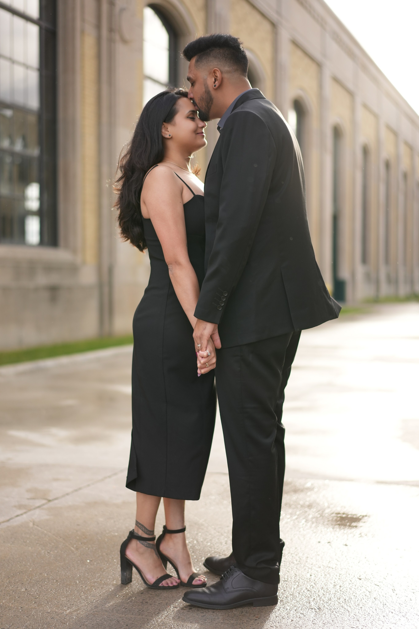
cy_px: 314
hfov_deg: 24.6
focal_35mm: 55
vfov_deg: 36.2
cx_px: 210
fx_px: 960
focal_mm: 55
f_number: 1.8
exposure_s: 1/1600
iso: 320
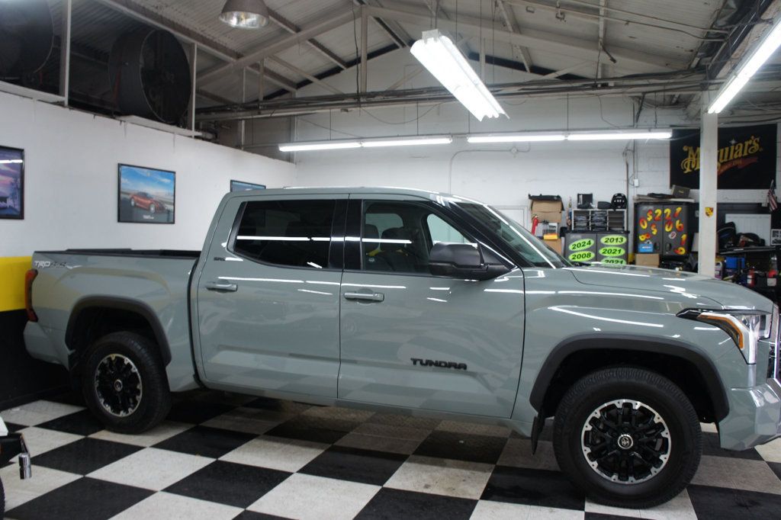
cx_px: 390
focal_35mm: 27
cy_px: 260
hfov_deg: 67.4
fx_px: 586
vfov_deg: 47.9
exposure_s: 1/30
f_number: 3.5
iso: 250
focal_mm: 18
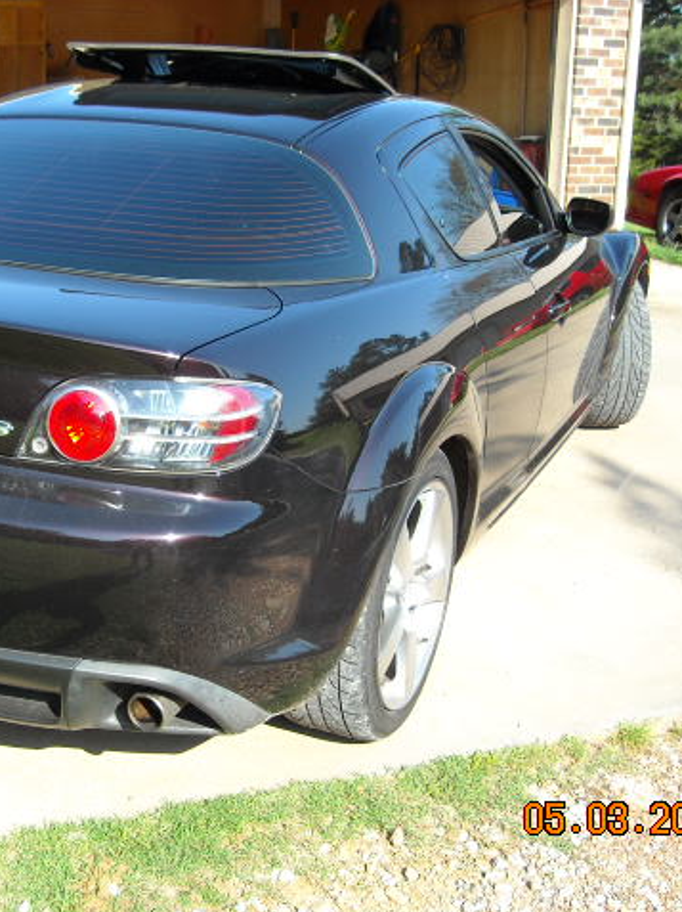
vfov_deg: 40.5
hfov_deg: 30.4
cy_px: 457
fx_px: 1236
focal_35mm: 47
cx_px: 176
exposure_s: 1/296
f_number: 2.8
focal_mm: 5.7
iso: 64
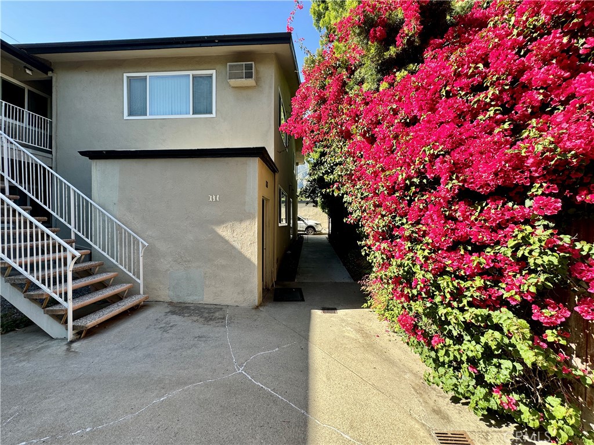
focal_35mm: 14
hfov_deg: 102.1
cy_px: 222
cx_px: 297
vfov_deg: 85.7
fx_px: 240
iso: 40
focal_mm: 2.22
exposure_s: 1/324
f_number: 2.2
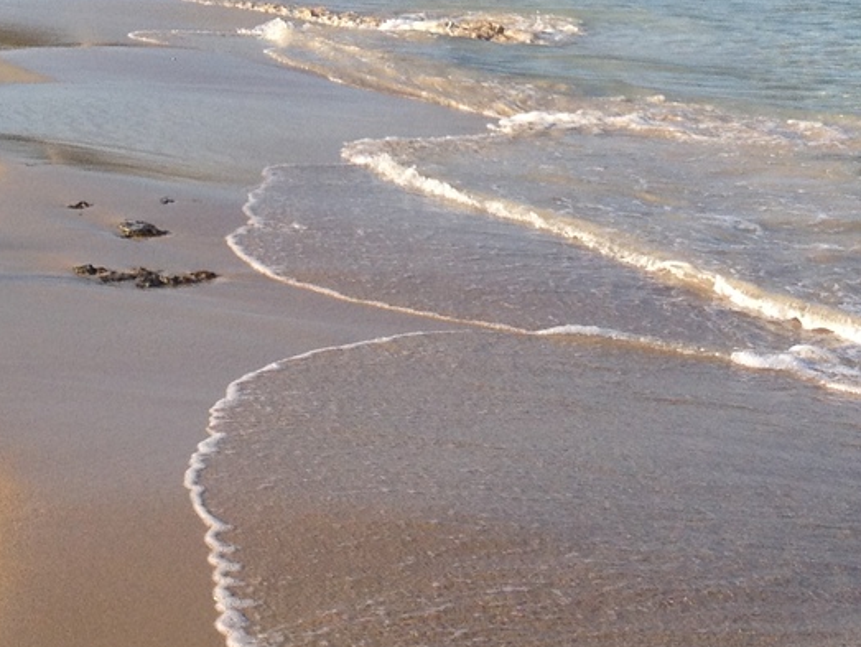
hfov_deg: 18.3
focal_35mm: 107
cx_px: 301
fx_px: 2663
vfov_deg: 13.2
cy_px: -263
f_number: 2.4
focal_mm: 4.28
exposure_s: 1/1104
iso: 50
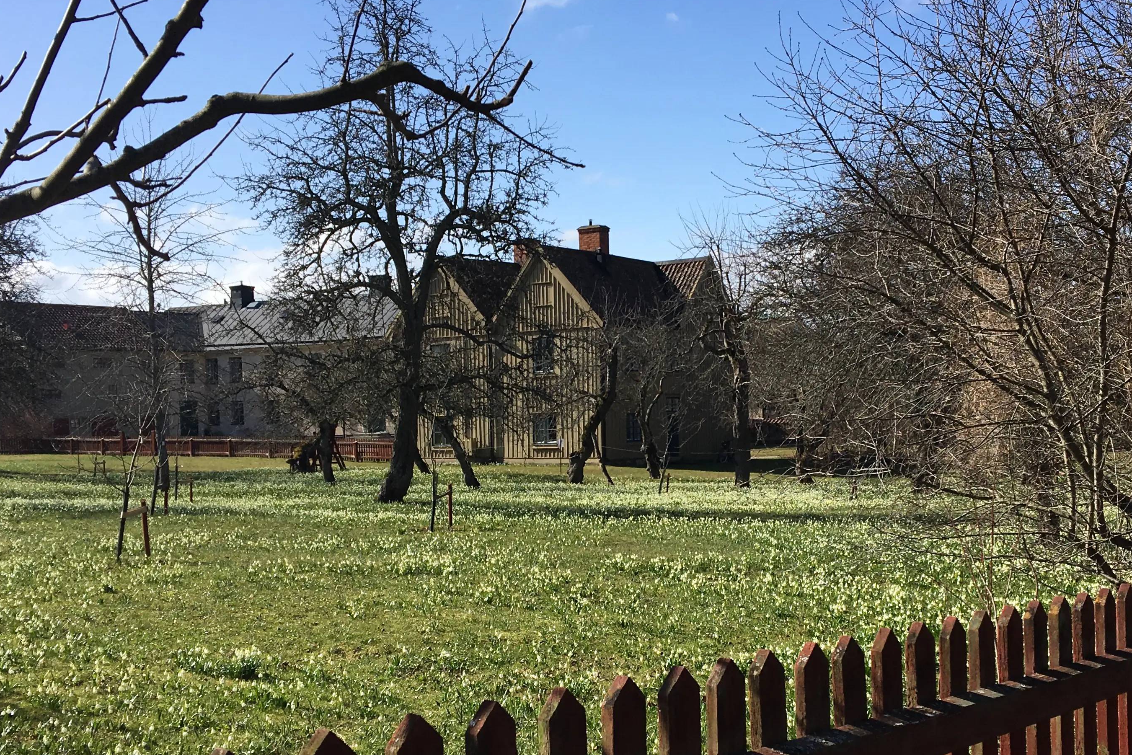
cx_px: 639
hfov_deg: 43.5
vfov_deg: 29.8
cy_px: 460
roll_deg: +0.8
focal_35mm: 45
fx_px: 1415
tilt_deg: -2.1
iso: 25
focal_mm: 4.15
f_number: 2.2
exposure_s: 1/1709
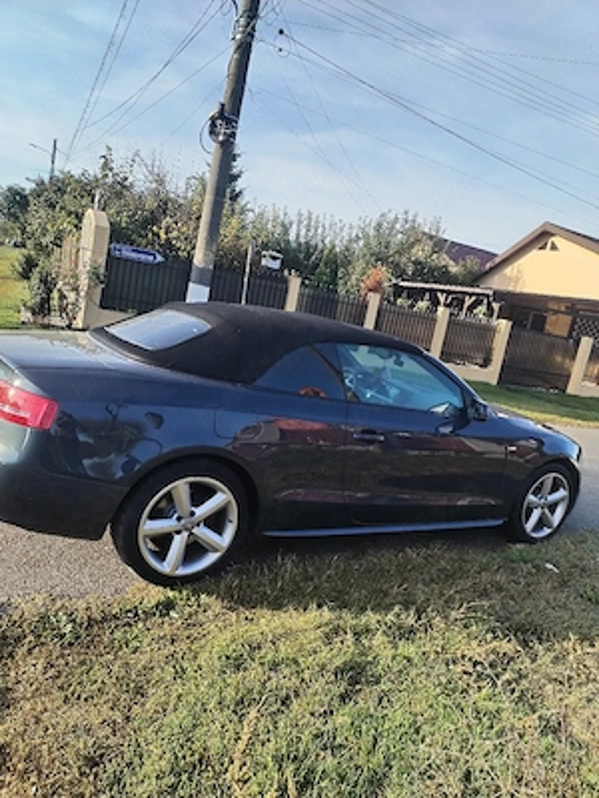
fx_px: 600
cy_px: 399
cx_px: 300
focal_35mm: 26
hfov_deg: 53.1
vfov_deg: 67.3
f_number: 1.8
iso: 100
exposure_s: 1/476
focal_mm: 4.75
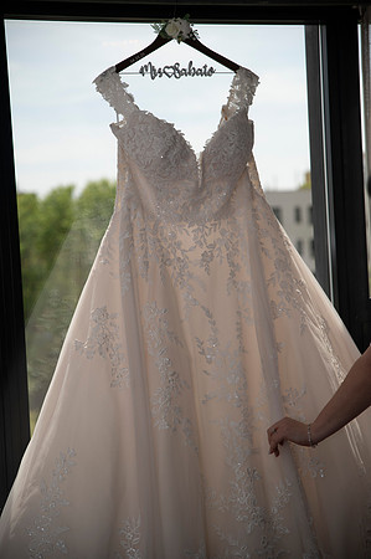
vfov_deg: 28.9
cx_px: 186
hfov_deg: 19.4
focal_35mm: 70
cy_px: 280
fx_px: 1085
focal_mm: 70
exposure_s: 1/3200
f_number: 2.8
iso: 400
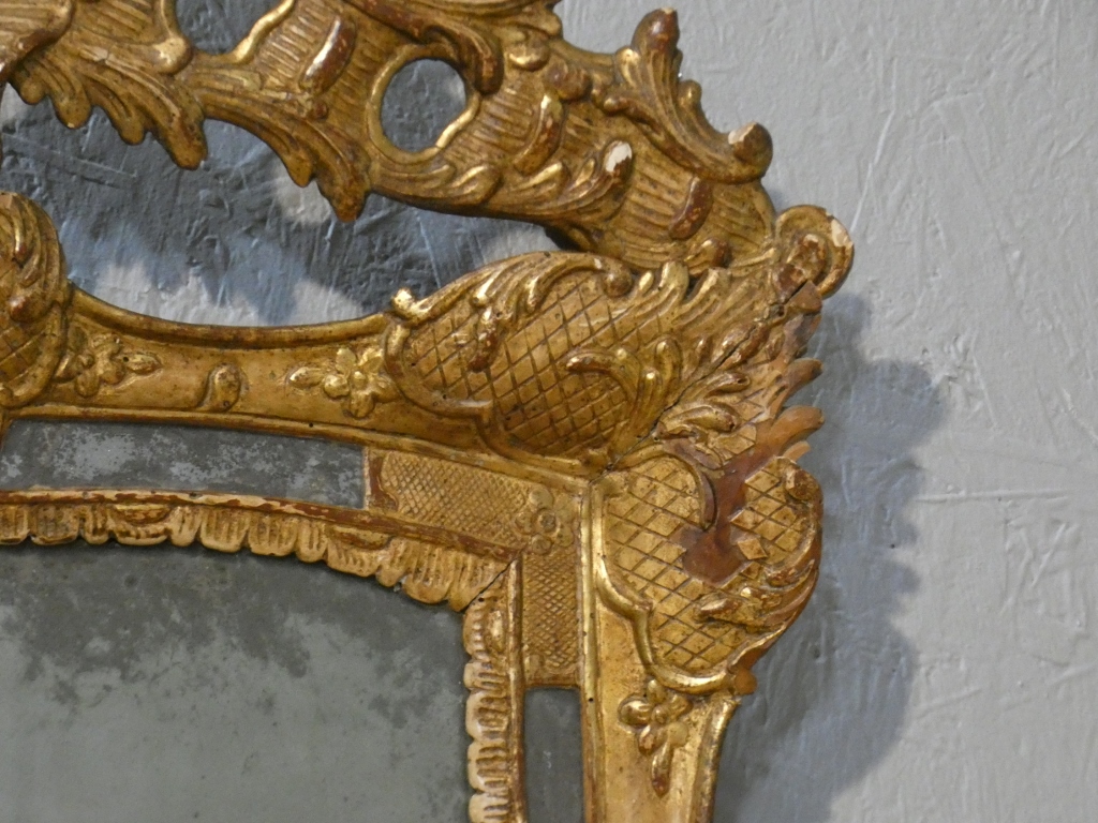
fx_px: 8437
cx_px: 549
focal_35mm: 266
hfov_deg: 7.4
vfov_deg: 5.6
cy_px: 412
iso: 1600
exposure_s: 1/60
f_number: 5.5
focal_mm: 47.6
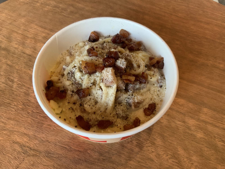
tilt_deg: -60.1
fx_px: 188
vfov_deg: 48.2
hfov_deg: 61.7
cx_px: 112
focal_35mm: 29
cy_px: 84
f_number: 1.8
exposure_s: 1/50
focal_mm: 3
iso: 64
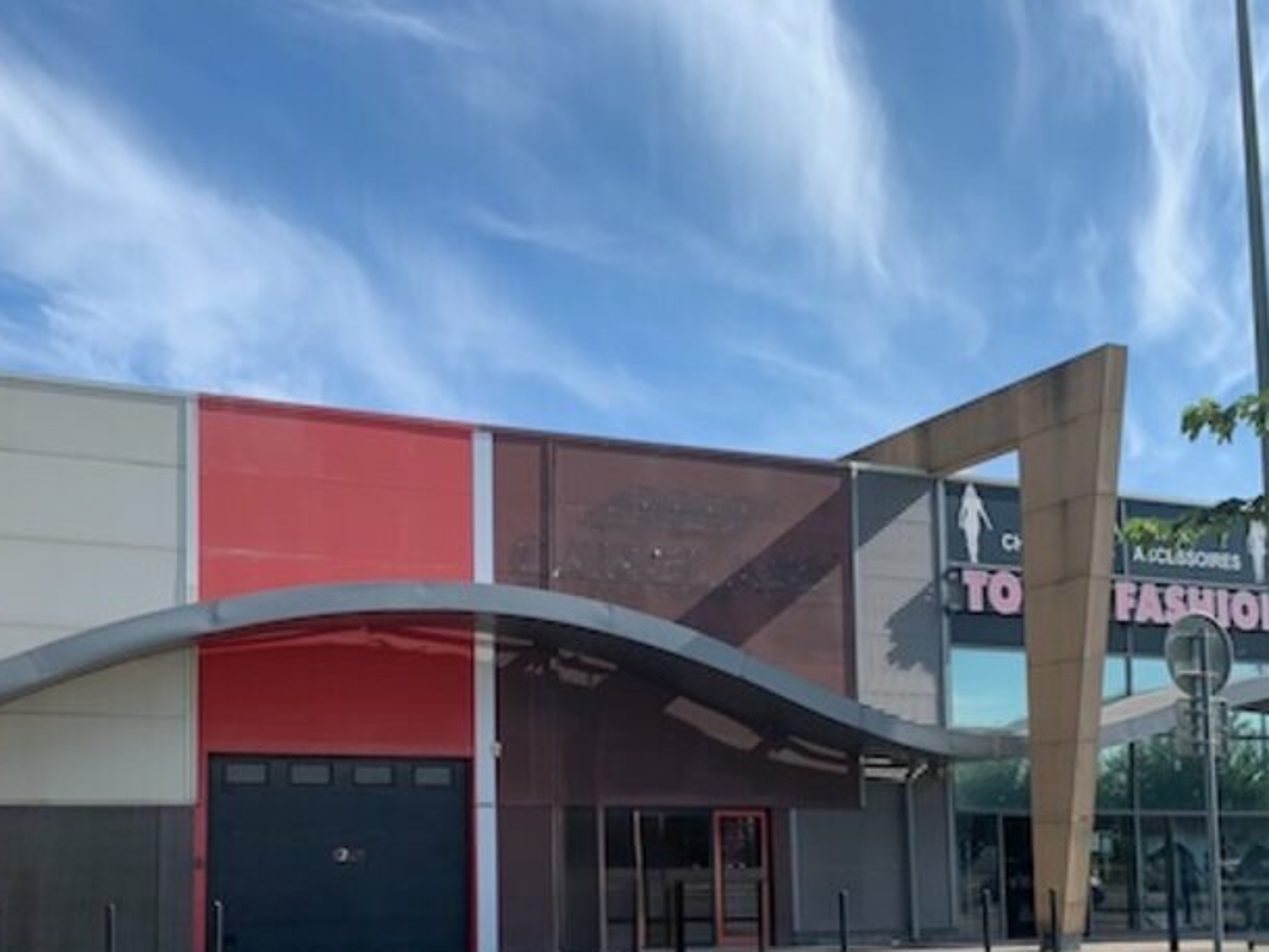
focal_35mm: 41
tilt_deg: +3.7
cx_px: 508
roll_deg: +0.4
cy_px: 746
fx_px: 1503
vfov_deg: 34.2
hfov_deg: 45.5
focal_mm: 4.25
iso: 25
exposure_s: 1/2208
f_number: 1.8
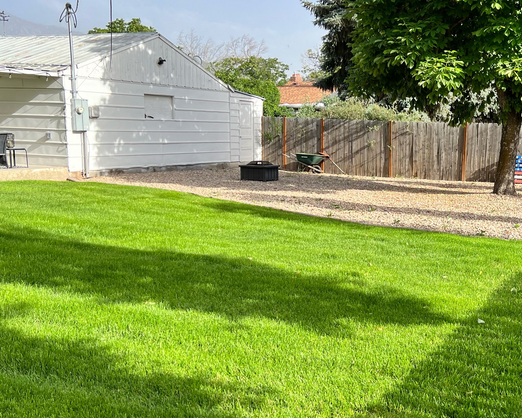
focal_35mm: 44
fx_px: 680
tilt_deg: -8.7
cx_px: 417
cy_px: 231
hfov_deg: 40.3
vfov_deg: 34.1
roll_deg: -2.4
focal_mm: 5.7
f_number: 1.5
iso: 50
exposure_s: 1/1724
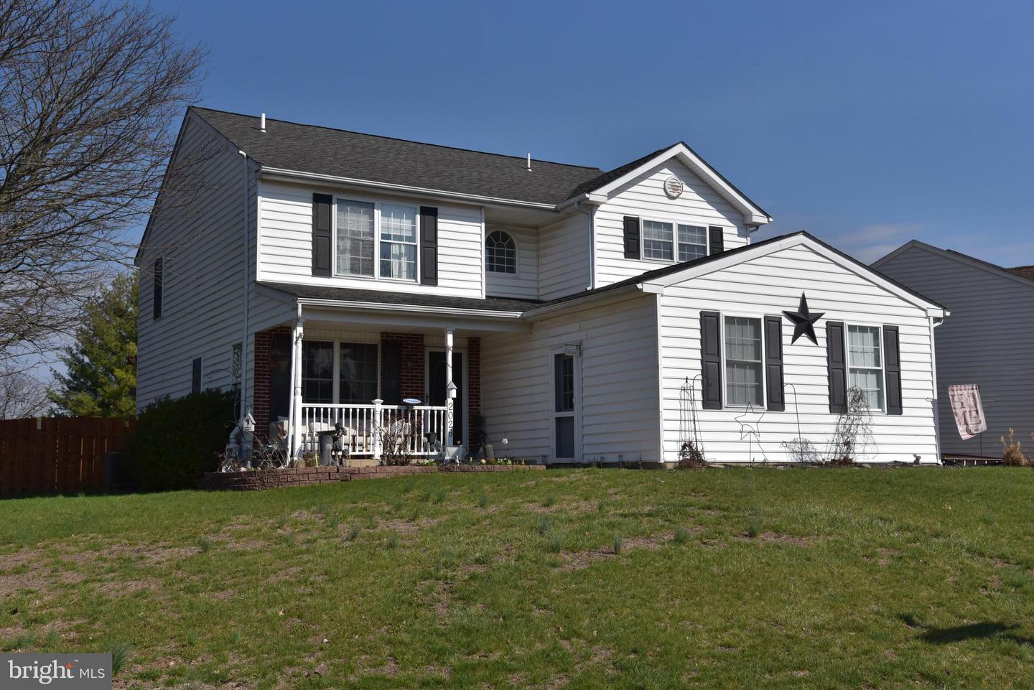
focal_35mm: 40
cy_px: 345
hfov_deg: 48.4
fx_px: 1149
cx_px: 517
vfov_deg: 33.4
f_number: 7.1
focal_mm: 40
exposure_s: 1/4000
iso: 800
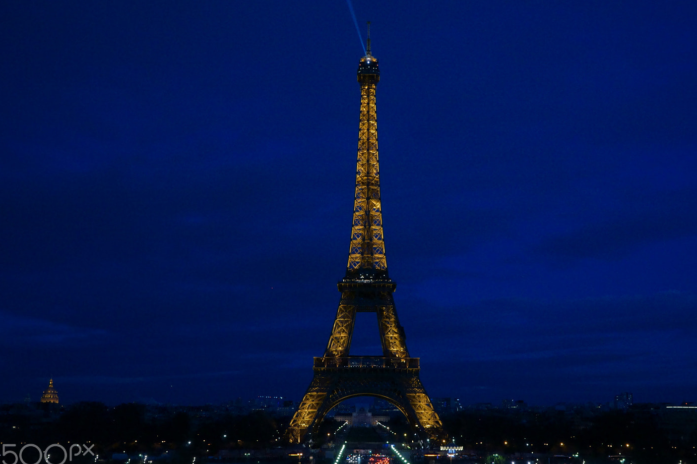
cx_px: 368
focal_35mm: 41
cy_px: 256
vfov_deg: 32.6
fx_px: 794
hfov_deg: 47.4
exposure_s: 1/60
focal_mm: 36
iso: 2500
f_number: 8
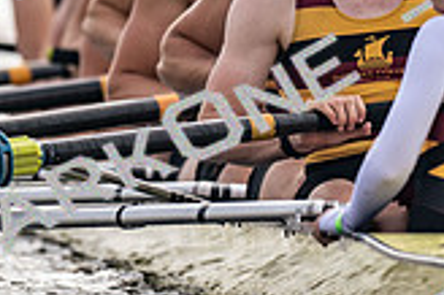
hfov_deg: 1.0
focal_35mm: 2124
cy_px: 26
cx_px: 279
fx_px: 26169
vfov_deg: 0.6
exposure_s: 1/2500
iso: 280
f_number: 4
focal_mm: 600
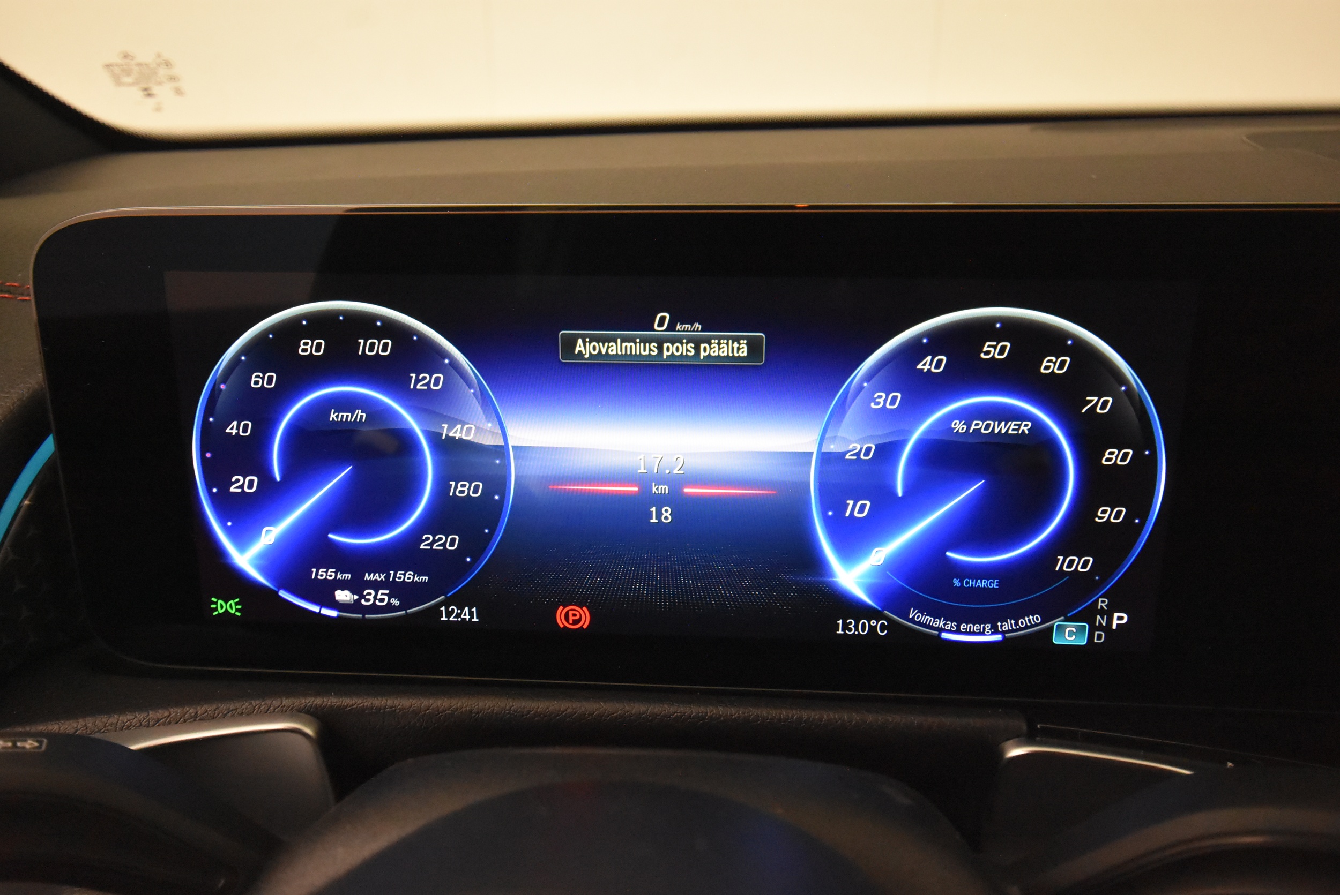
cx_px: 670
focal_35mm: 24
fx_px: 894
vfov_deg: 53.2
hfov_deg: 73.7
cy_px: 448
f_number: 5
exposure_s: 1/60
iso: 5600
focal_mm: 16
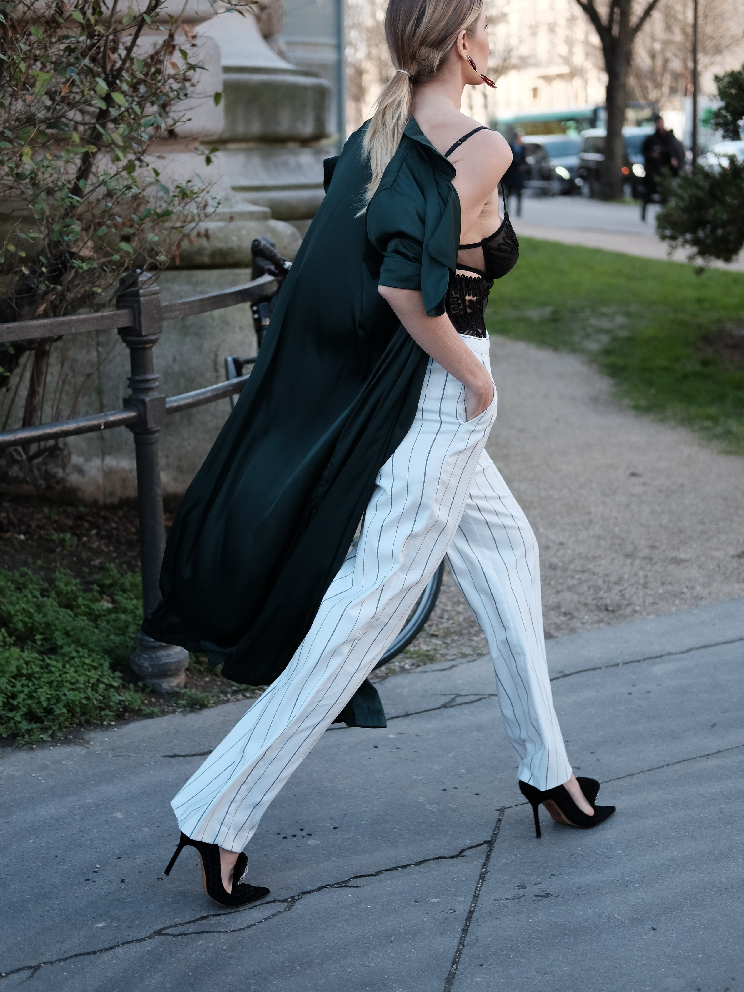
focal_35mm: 58
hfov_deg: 25.2
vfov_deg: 33.2
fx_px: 1662
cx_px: 376
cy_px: 467
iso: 800
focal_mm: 35
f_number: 2
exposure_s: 1/2000
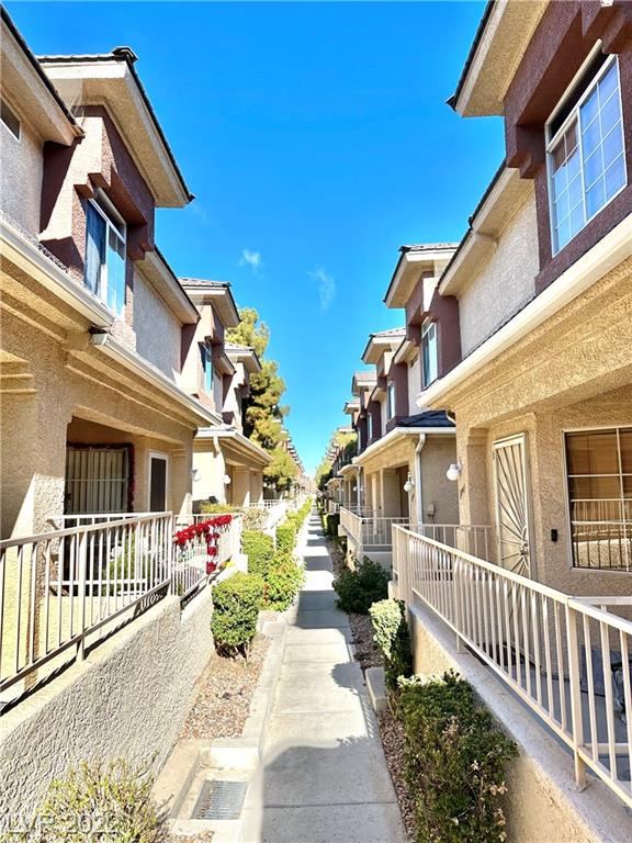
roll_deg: +0.9
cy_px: 422
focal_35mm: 24
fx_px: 584
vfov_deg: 71.6
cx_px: 316
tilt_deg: +5.8
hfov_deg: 56.8
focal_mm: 6.86
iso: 80
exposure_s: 1/3717
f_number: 1.78
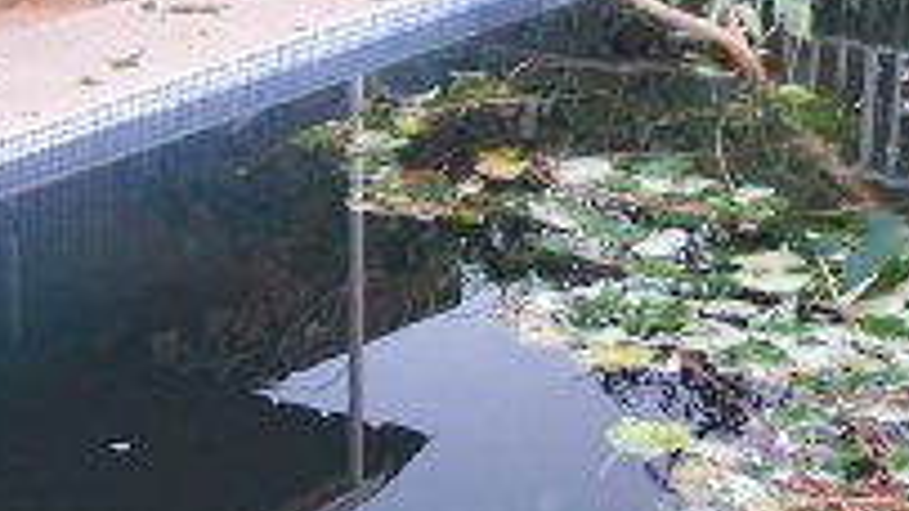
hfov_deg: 22.8
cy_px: 152
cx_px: 766
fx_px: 2217
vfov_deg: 13.1
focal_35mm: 92
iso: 140
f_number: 2.8
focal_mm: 6.3
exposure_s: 1/60
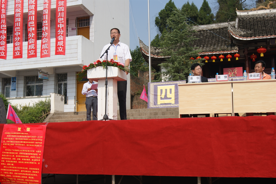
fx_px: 345
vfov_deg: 29.8
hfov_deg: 43.6
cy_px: 92
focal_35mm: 45
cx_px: 138
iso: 100
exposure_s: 1/160
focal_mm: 30
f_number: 11
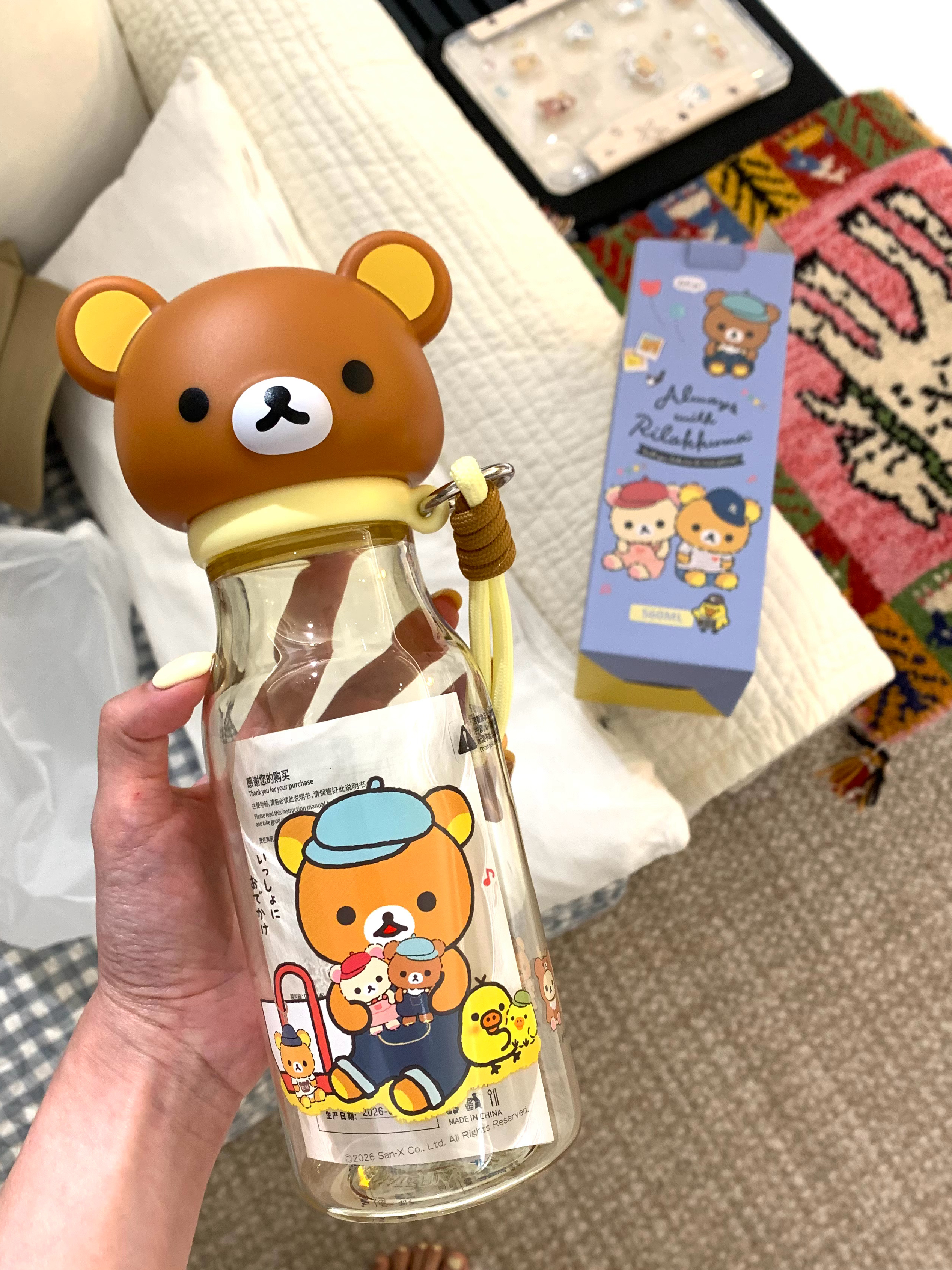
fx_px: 1137
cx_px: 468
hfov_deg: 45.4
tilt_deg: -70.9
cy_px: 714
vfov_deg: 58.2
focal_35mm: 31
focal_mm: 4.25
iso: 125
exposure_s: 1/60
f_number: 1.8
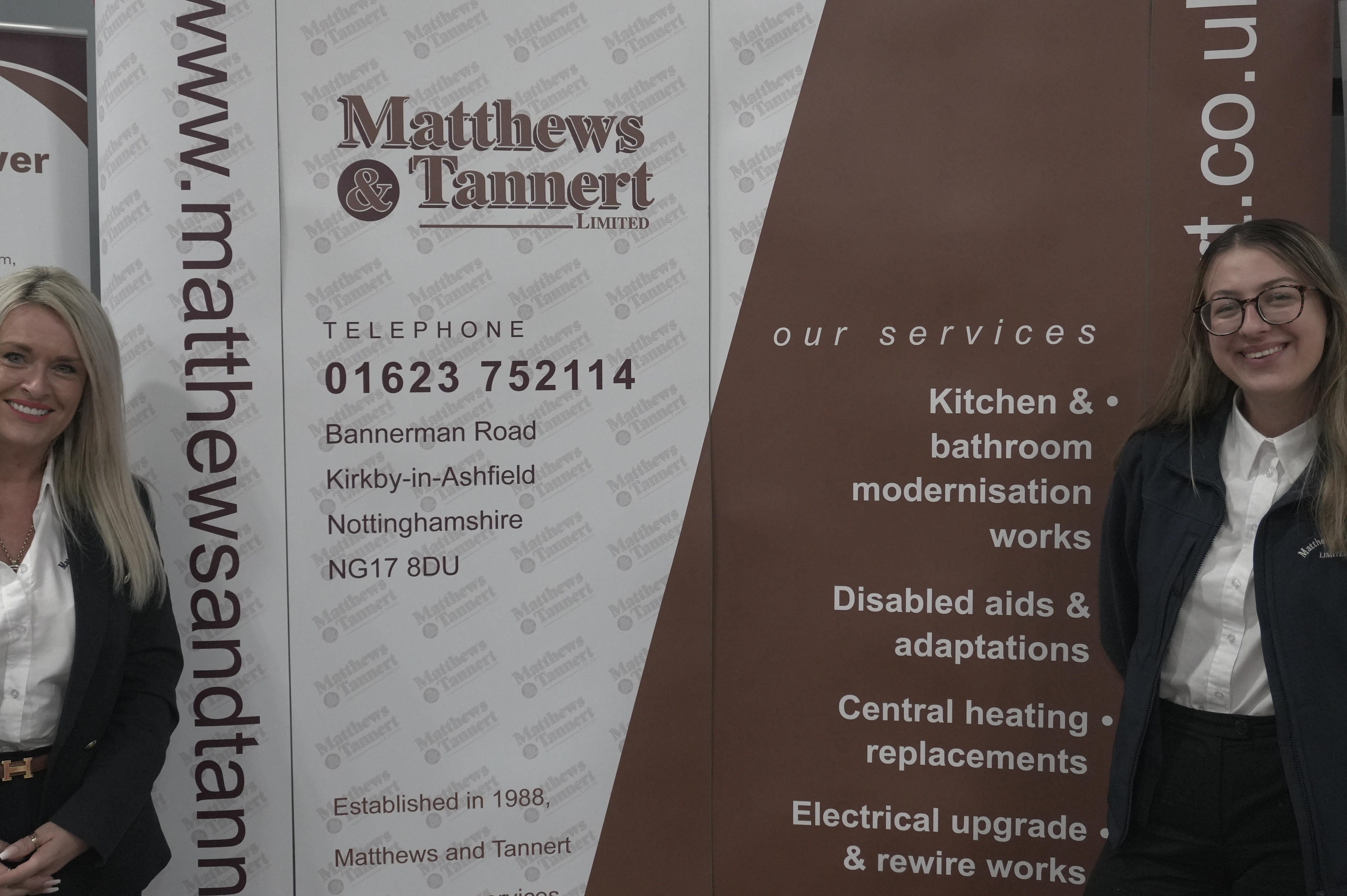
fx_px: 1556
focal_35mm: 42
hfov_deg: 46.8
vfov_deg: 32.2
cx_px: 619
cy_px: 448
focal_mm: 23
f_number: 4.5
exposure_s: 1/160
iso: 2000
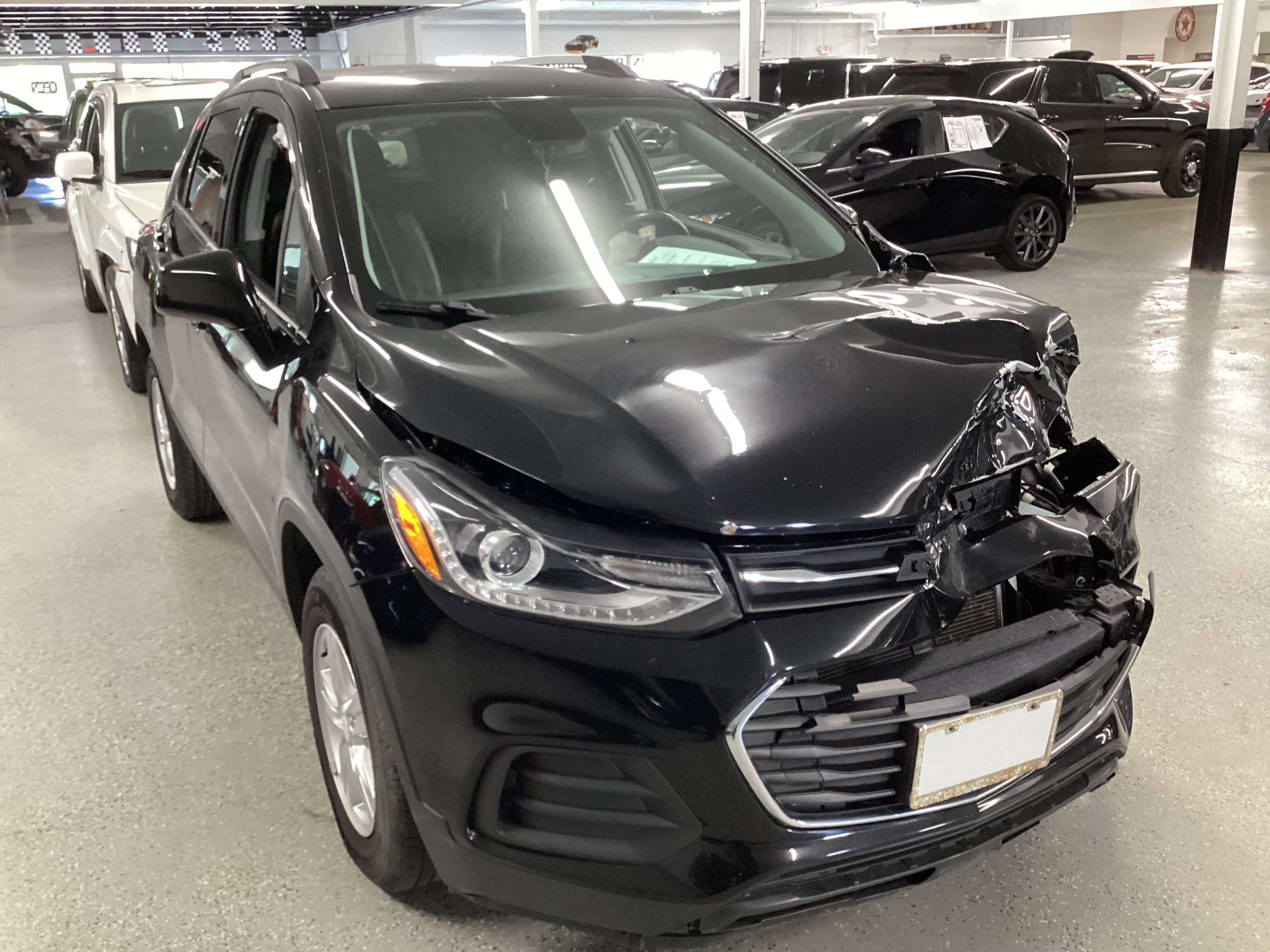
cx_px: 635
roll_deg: +1.0
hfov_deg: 58.4
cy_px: 476
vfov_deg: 45.4
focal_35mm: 31
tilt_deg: -20.0
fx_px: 1137
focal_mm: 3.3
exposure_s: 1/40
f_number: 2.4
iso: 320
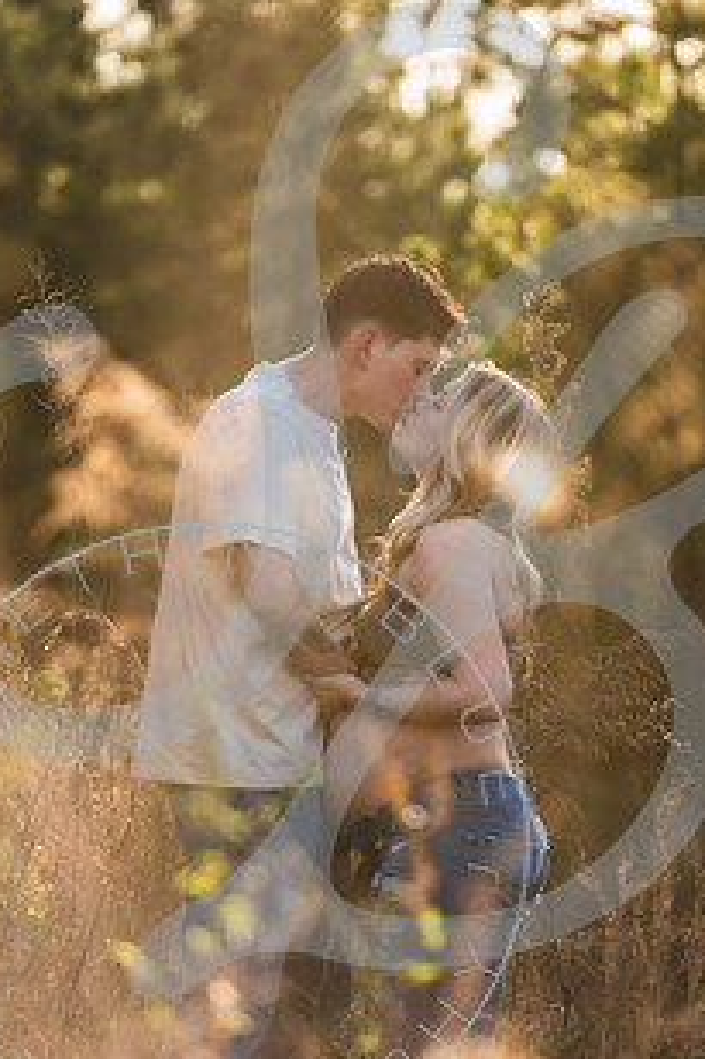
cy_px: 581
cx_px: 365
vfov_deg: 8.8
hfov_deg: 5.9
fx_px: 6881
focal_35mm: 234
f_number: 2.8
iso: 100
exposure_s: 1/400
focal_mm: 160
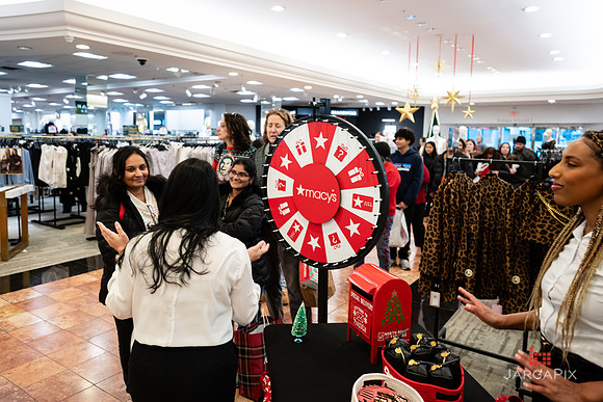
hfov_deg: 68.5
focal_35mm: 26
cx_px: 274
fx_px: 442
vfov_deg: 48.9
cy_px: 183
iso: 1000
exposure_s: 1/160
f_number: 3.2
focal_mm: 24
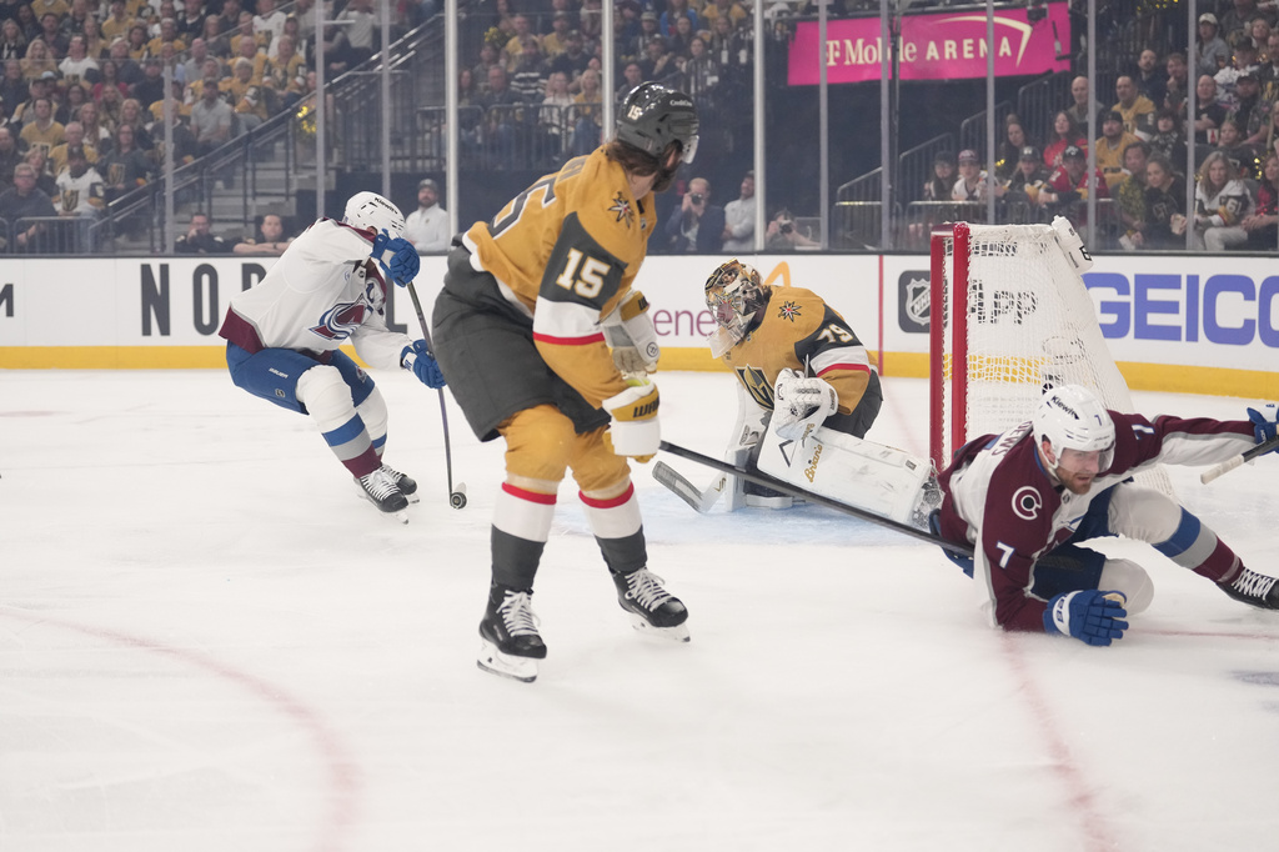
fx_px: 2486
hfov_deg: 28.9
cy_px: 426
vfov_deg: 19.4
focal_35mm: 70
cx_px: 640
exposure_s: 1/2500
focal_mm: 70
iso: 4000
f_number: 2.8
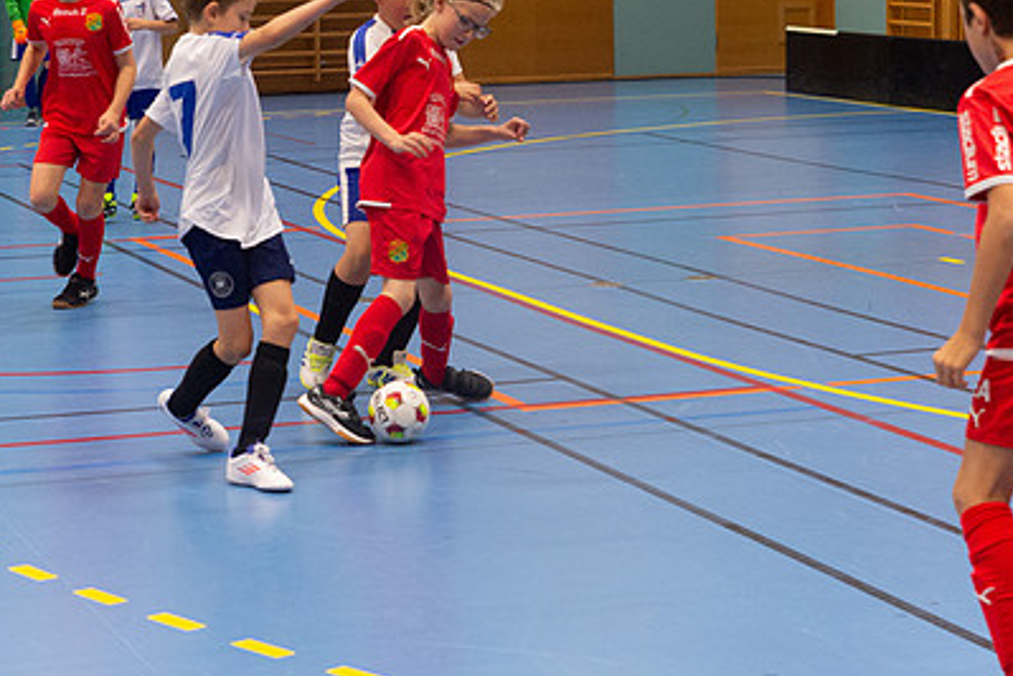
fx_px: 2926
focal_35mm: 104
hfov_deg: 19.6
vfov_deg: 13.1
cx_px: 421
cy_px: 191
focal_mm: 70
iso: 4500
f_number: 3.5
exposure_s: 1/400
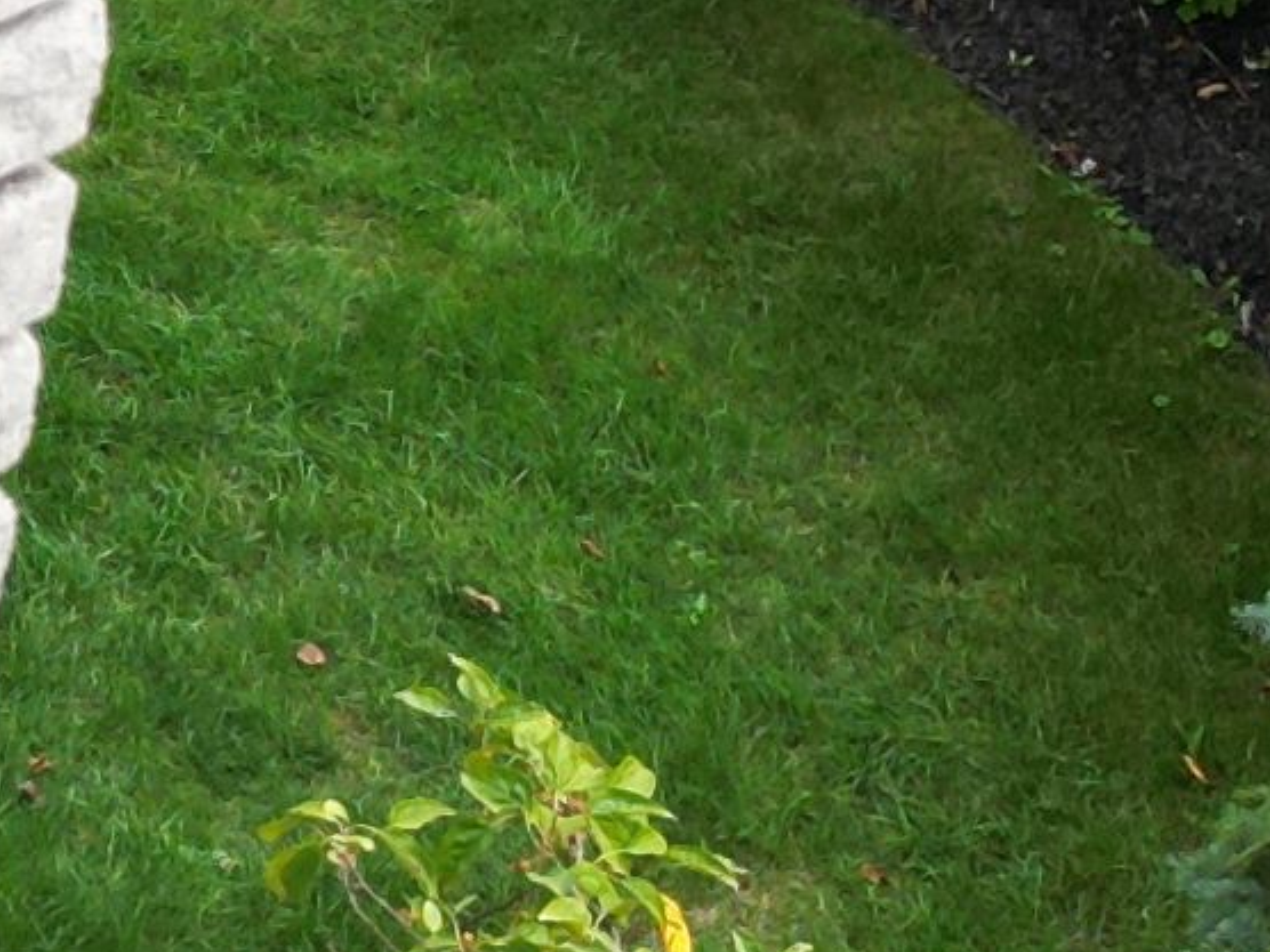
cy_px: 14
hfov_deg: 10.1
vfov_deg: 8.5
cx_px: -1635
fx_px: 6384
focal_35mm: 174
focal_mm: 6.72
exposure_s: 1/725
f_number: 1.7
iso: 120
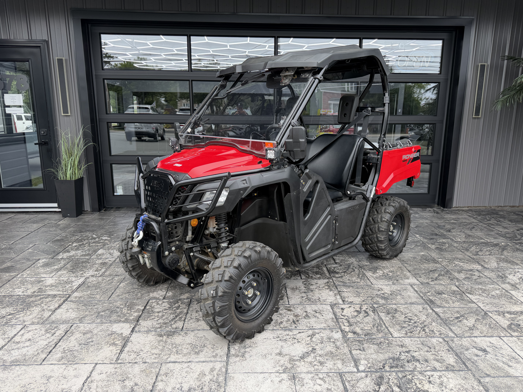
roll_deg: -0.8
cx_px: 262
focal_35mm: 24
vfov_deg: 56.8
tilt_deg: -11.5
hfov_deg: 71.6
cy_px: 196
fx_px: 363
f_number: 1.78
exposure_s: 1/170
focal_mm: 6.76
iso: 80
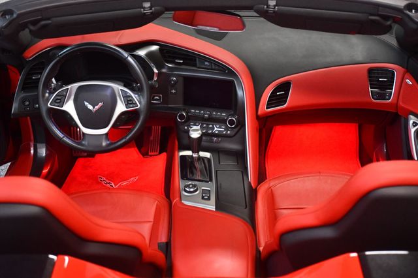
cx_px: 209
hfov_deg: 38.2
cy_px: 139
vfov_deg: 26.0
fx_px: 603
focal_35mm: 52
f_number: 4.2
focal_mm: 35
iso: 3200
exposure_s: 1/100
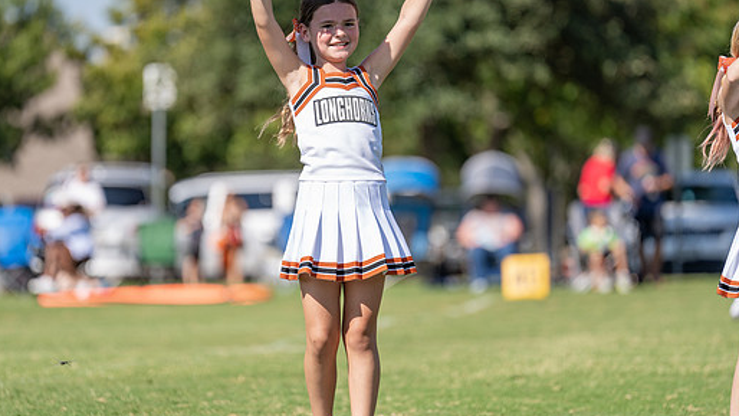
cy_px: 196
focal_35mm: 238
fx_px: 4663
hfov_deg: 9.1
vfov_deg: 5.1
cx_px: 336
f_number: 2.8
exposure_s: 1/1600
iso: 125
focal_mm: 185
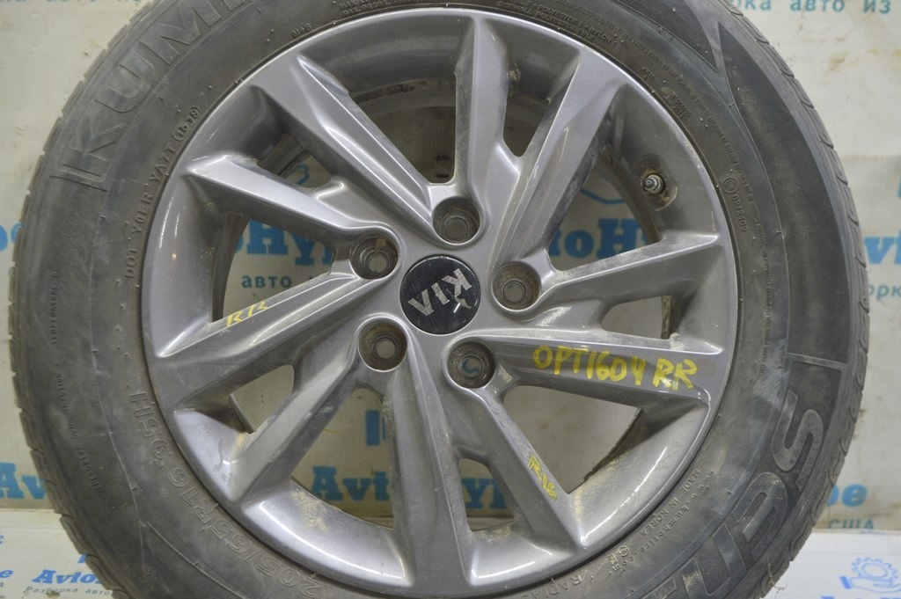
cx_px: 450
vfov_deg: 30.8
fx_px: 1088
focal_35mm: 44
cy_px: 300
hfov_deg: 45.0
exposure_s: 1/20
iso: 400
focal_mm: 29
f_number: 5.6
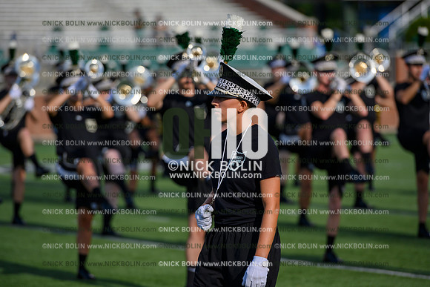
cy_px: 144
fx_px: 2389
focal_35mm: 200
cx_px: 215
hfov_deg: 10.3
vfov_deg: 6.9
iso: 100
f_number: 4
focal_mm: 200
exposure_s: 1/2500
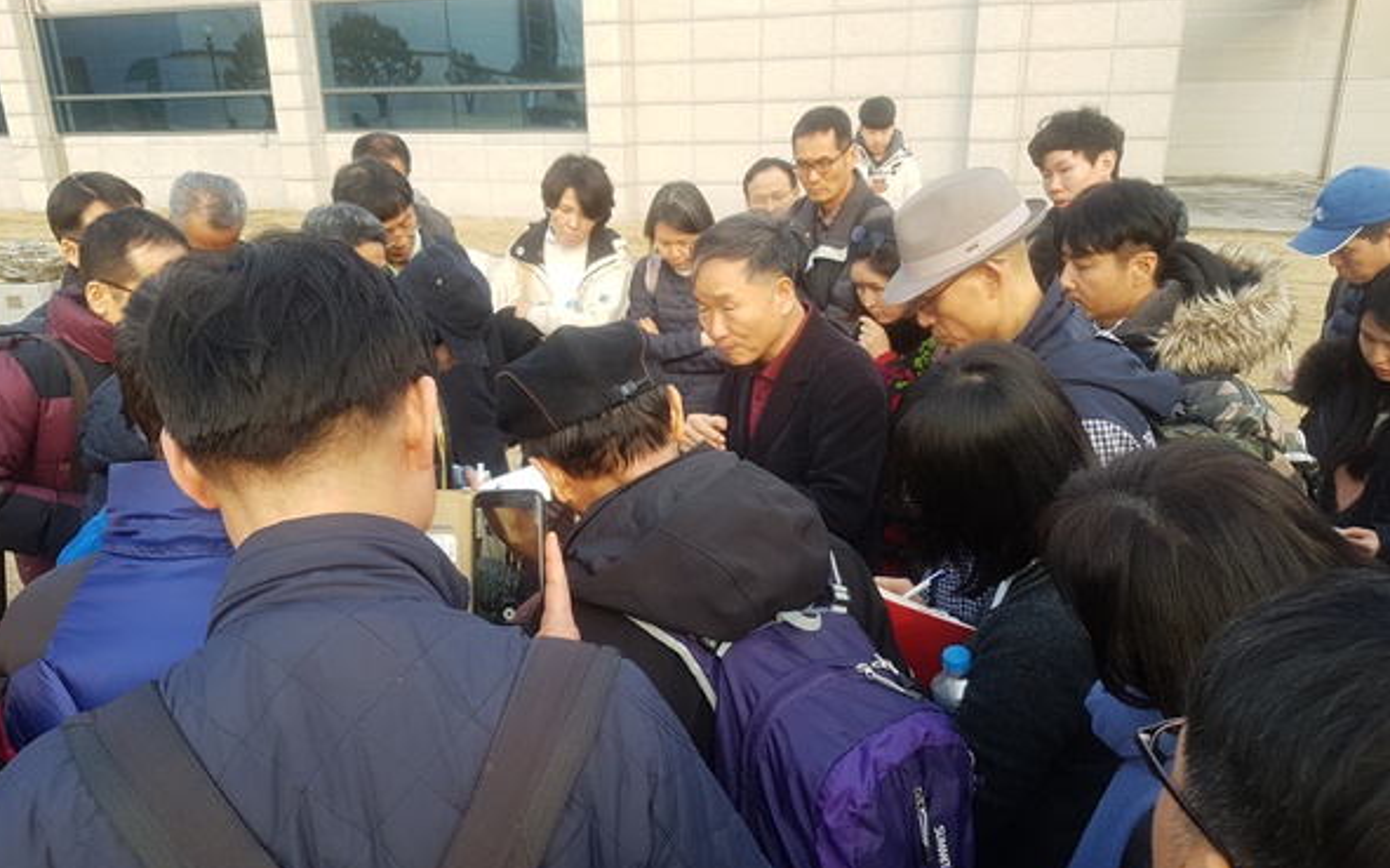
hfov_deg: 66.5
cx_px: 687
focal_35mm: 28
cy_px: 510
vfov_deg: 44.3
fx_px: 1060
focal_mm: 4.2
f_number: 1.7
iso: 50
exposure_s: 1/258
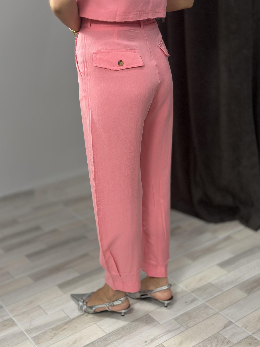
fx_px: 481
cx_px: 130
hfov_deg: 30.3
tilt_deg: -21.6
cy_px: 174
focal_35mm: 48
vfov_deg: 39.7
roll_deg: +2.2
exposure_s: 1/100
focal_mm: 6.86
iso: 100
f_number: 1.78
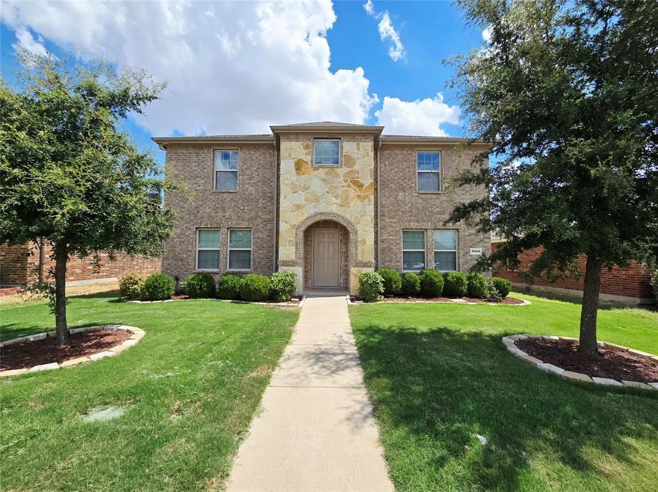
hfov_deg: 106.2
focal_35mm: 13
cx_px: 329
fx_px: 247
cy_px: 246
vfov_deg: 89.9
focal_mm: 2.2
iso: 50
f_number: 2.2
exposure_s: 1/3333
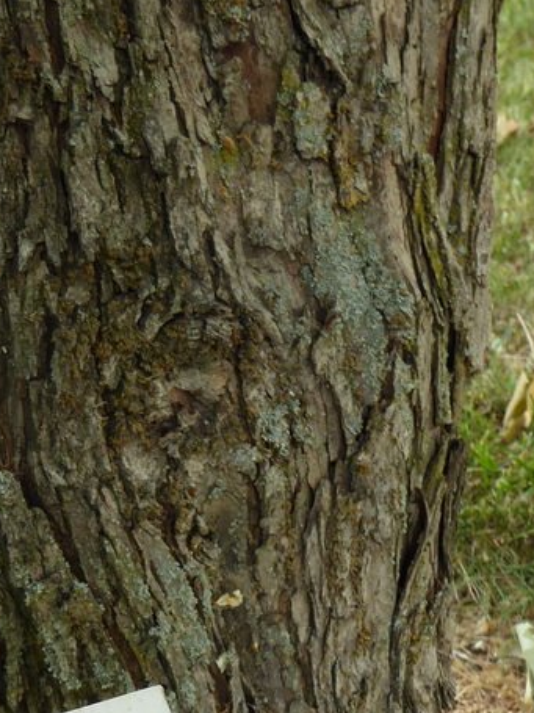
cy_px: 677
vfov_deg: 28.0
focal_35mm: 66
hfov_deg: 21.7
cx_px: 53
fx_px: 1358
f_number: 3.3
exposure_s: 1/100
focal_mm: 4.3
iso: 100
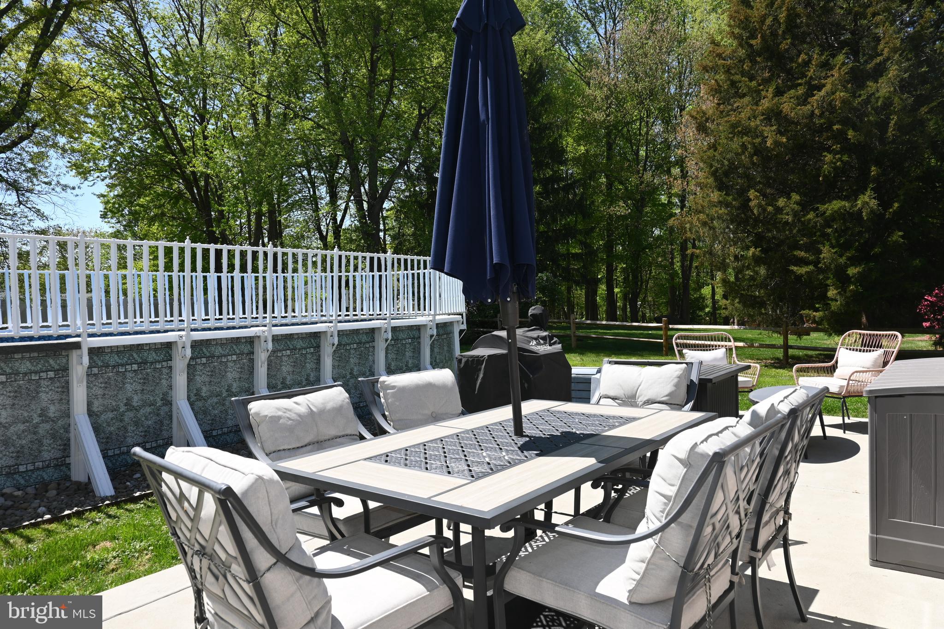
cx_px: 472
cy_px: 314
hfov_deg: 73.7
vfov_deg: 53.1
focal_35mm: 24
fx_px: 629
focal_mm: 16
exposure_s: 1/200
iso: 100
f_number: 7.1
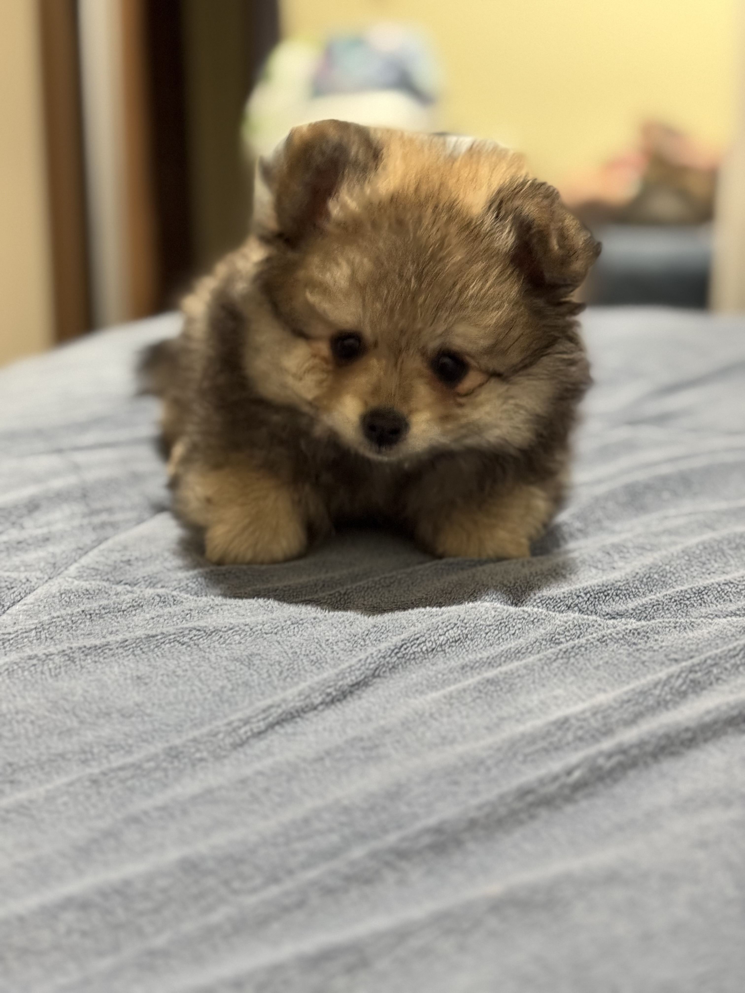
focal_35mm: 48
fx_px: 1377
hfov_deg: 30.3
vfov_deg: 39.7
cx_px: 372
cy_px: 496
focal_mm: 6.76
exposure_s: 1/30
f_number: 1.78
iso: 640
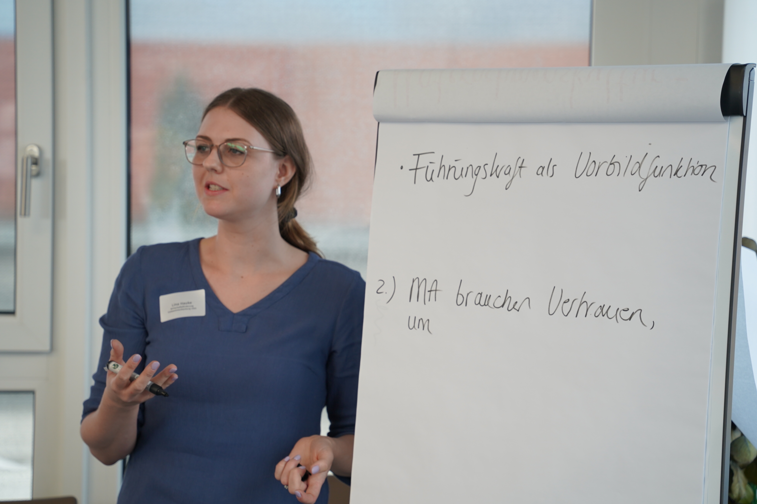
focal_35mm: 145
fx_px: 3049
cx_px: 378
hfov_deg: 14.2
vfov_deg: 9.5
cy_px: 252
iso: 500
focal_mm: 145
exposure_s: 1/160
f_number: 5
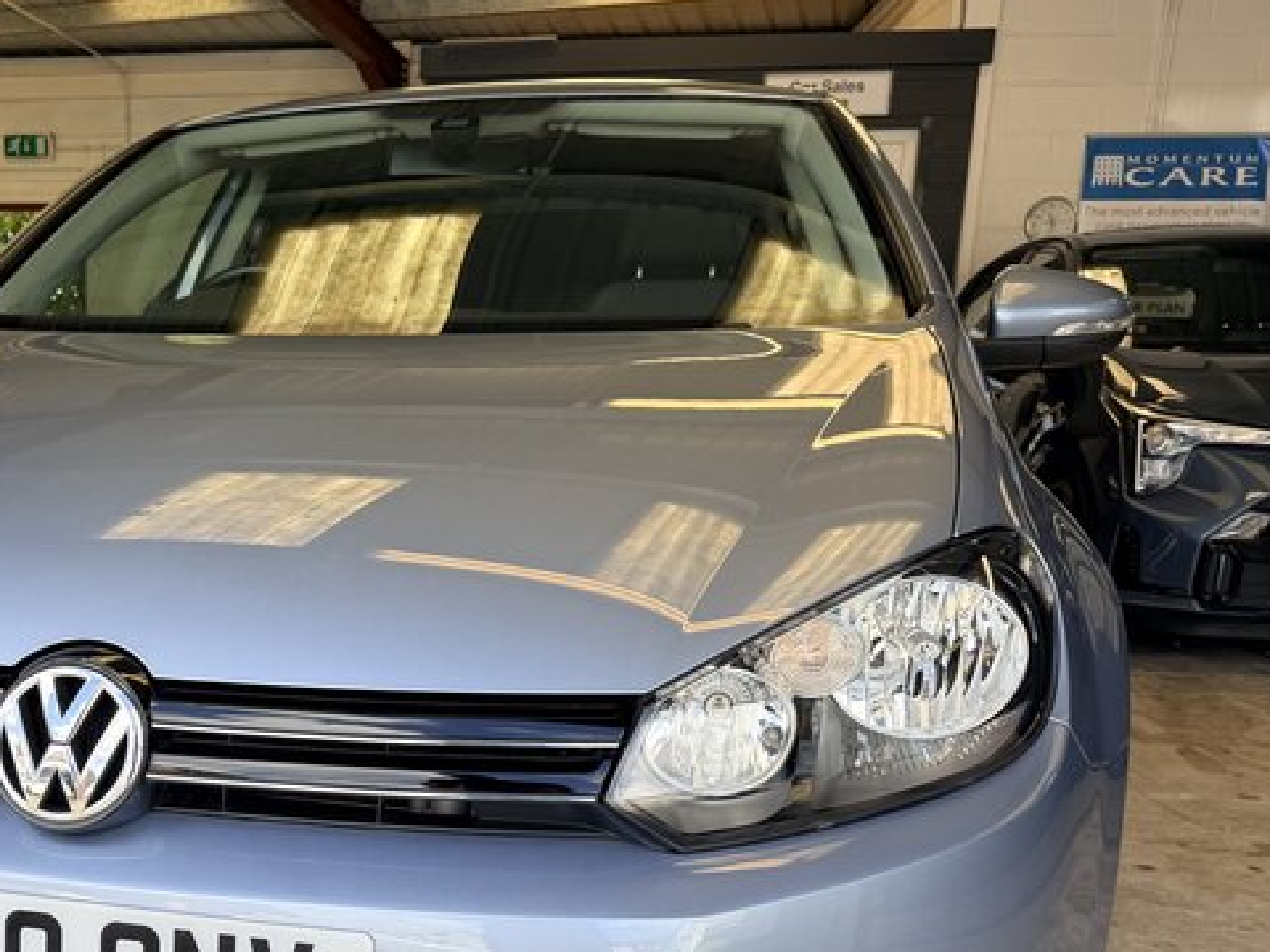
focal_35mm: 40
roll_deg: -0.5
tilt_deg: -13.4
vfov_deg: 35.2
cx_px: 228
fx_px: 1468
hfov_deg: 44.2
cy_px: 706
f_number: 1.78
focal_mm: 6.76
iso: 80
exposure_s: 1/593
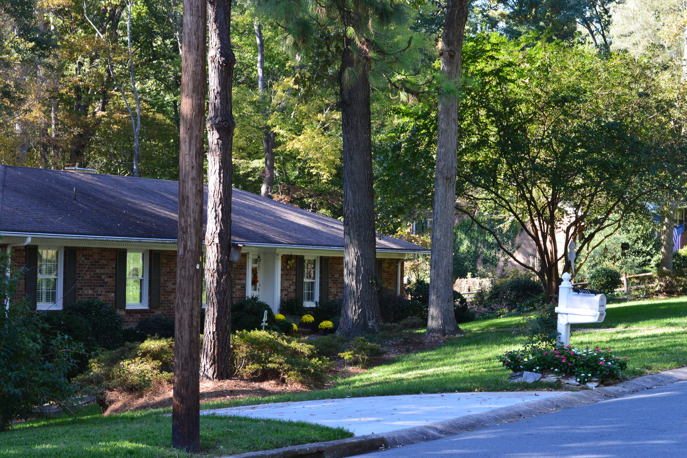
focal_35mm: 75
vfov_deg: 18.2
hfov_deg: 27.0
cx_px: 344
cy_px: 229
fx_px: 1431
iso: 400
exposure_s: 1/60
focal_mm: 50
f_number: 8
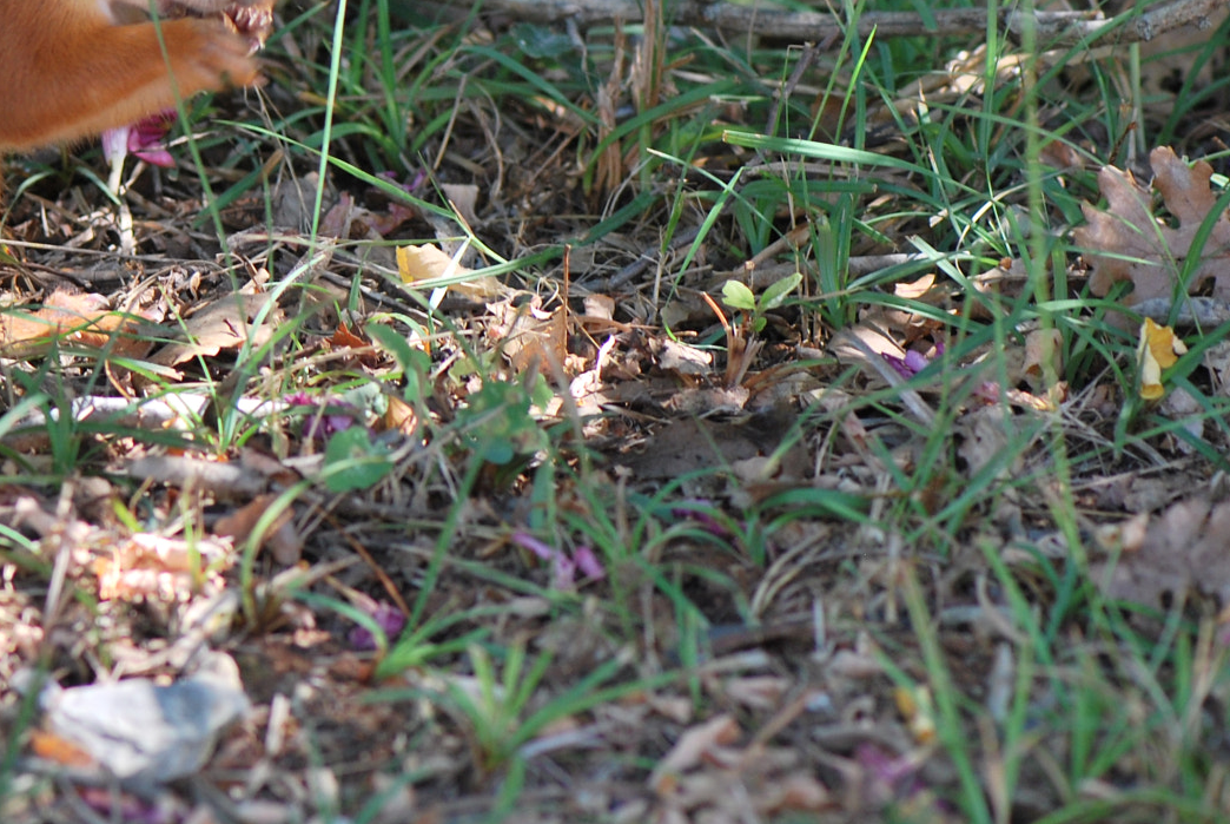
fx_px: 10570
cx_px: 70
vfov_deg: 4.5
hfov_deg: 6.6
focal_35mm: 309
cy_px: 210
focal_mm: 105
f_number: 4.5
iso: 200
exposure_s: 1/125
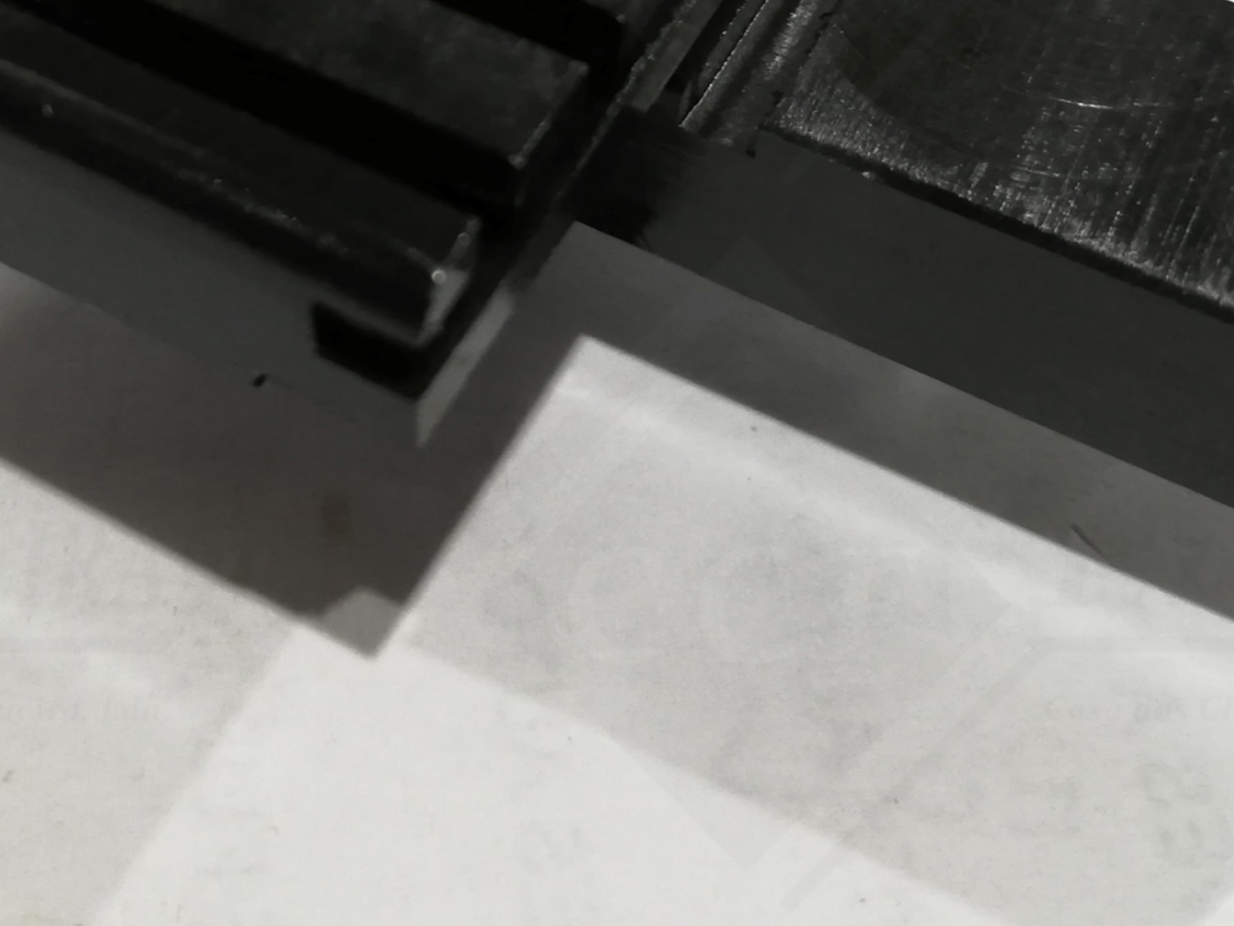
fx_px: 2210
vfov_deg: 22.1
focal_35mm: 62
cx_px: 329
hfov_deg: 30.7
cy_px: -138
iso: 320
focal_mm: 3.81
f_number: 2.2
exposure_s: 1/33.3
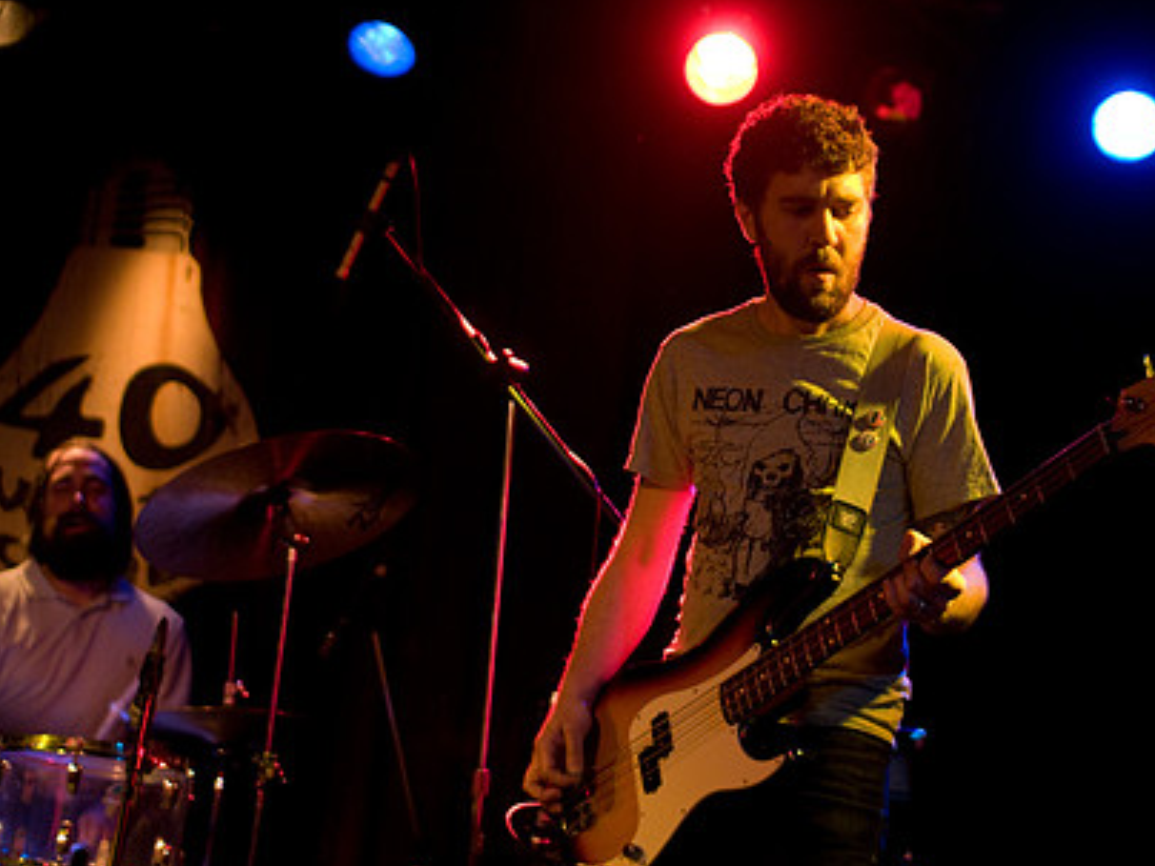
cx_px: 598
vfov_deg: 23.6
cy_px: 399
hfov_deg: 31.2
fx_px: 2069
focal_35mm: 62
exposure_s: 1/160
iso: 800
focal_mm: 30
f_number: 1.4
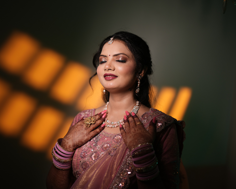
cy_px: 95
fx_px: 279
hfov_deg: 45.8
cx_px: 111
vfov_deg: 37.3
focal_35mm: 40
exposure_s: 1/200
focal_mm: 35
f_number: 1.4
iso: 125
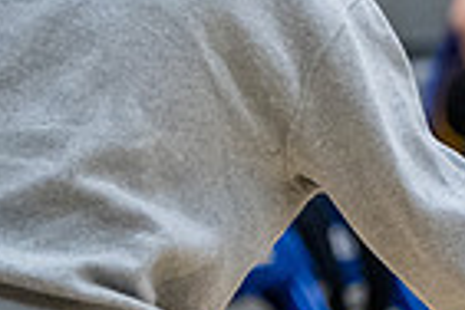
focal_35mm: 814
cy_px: 219
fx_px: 10513
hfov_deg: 2.5
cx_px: 1052
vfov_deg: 1.7
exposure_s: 1/1000
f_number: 2.8
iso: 3600
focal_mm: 140
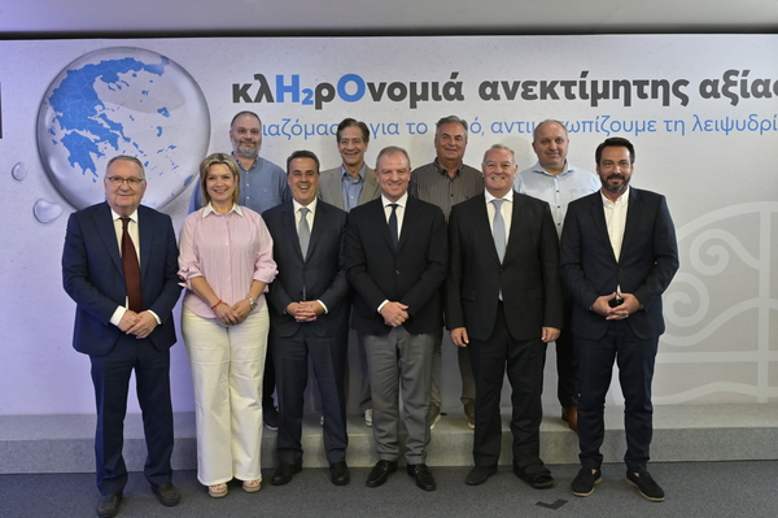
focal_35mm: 34
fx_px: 723
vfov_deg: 39.4
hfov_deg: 56.5
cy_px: 259
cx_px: 389
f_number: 10
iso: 4000
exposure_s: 1/100
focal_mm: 33.5
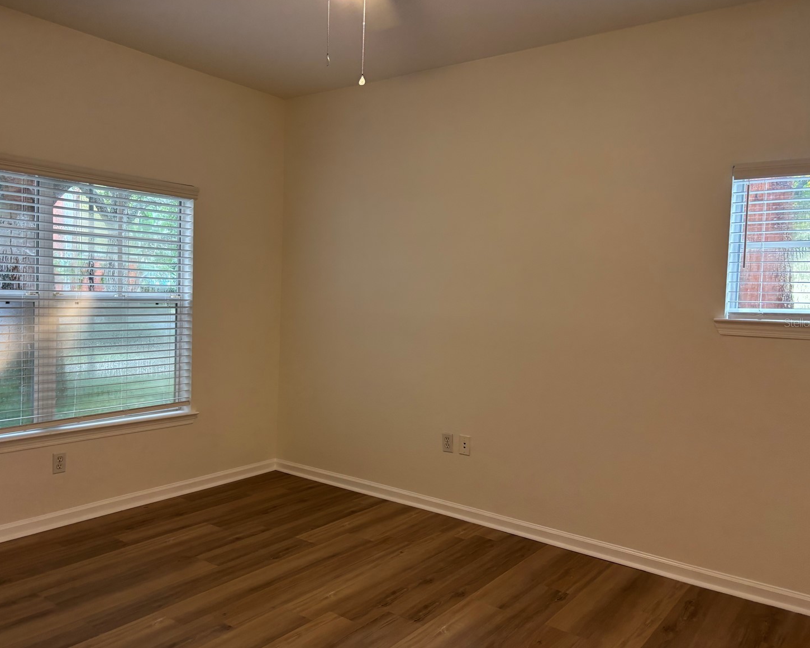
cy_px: 322
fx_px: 671
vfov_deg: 51.5
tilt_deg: -3.9
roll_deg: -2.4
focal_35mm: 28
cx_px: 390
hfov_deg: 62.2
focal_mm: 5.96
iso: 160
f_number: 1.6
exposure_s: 1/60
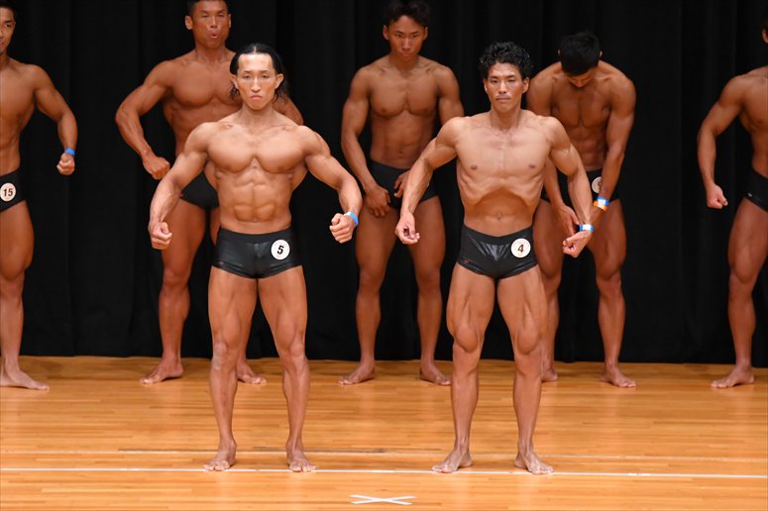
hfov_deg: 7.2
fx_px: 6077
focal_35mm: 285
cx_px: 384
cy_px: 256
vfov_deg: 4.8
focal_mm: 190
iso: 4000
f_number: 5.6
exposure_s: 1/400
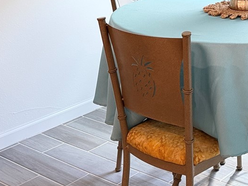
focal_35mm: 73
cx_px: 238
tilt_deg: -6.3
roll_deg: +1.7
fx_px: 523
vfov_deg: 18.7
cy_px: -59
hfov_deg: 25.6
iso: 200
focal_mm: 6.76
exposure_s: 1/60
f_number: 1.78
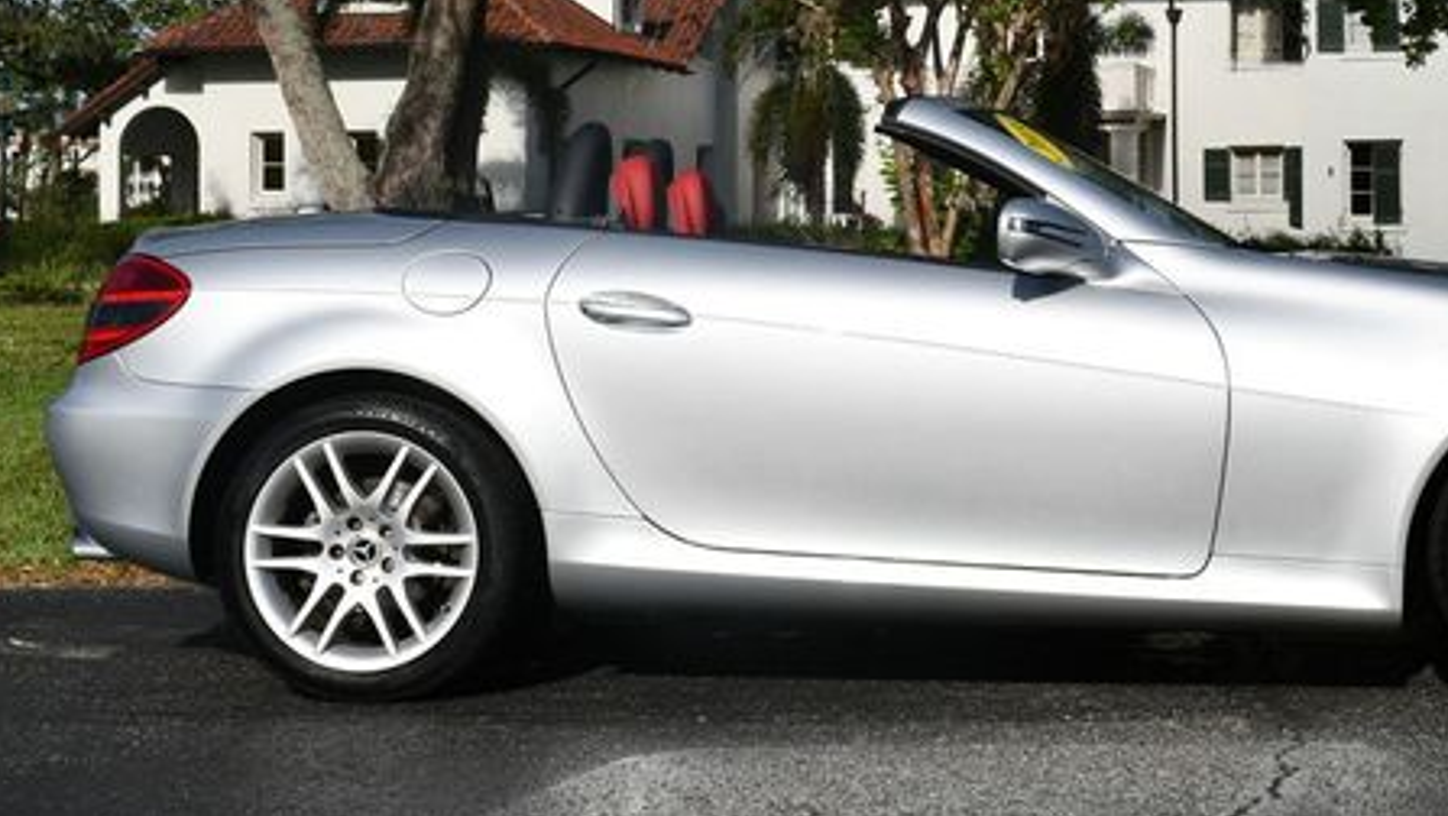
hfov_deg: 29.1
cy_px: 130
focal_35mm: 72
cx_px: 998
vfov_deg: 16.6
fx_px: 2766
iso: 100
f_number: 10
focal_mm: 24
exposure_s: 1/400
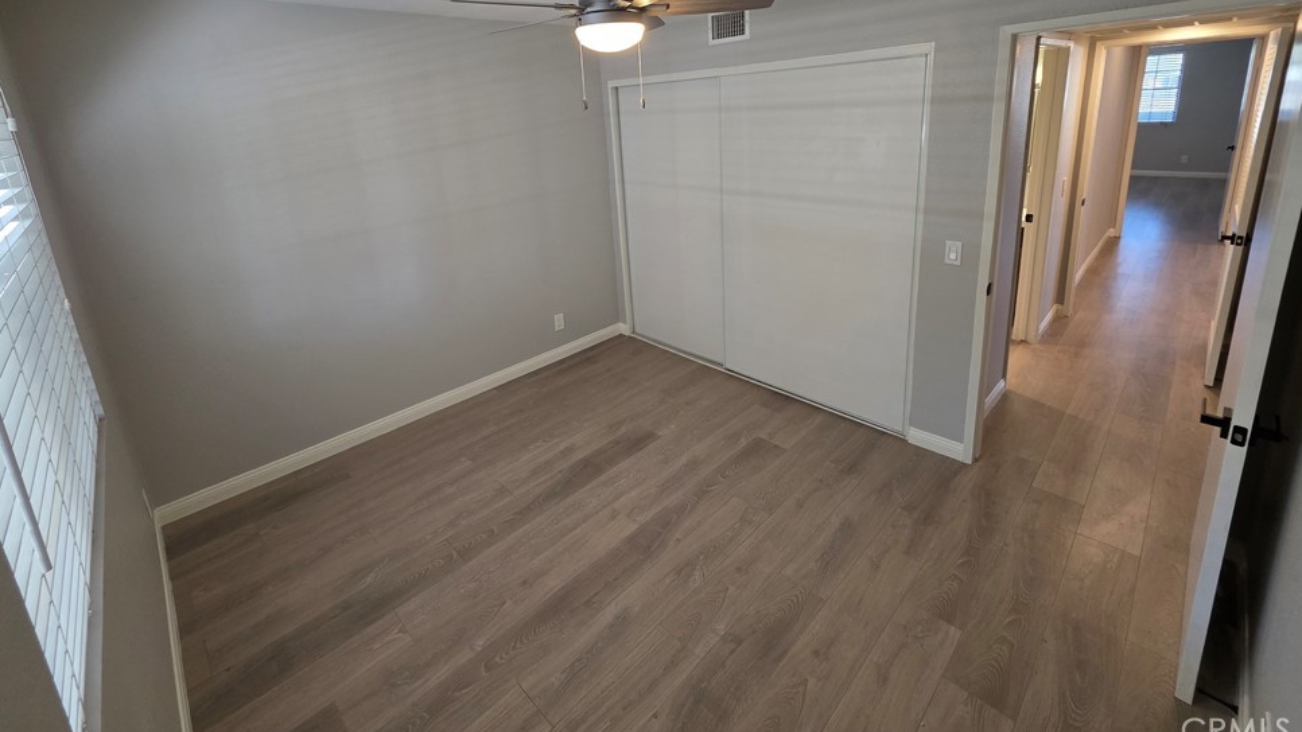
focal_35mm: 15
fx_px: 518
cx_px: 625
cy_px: 233
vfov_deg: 68.2
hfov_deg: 102.9
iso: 200
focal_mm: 2.2
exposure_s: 1/120
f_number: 1.9
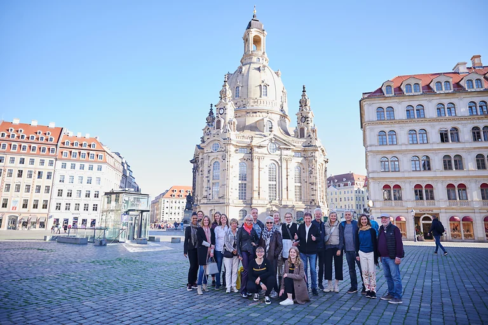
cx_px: 244
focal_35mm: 24
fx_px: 325
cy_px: 162
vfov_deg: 53.1
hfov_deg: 73.8
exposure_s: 1/400
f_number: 2.8
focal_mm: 24
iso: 160
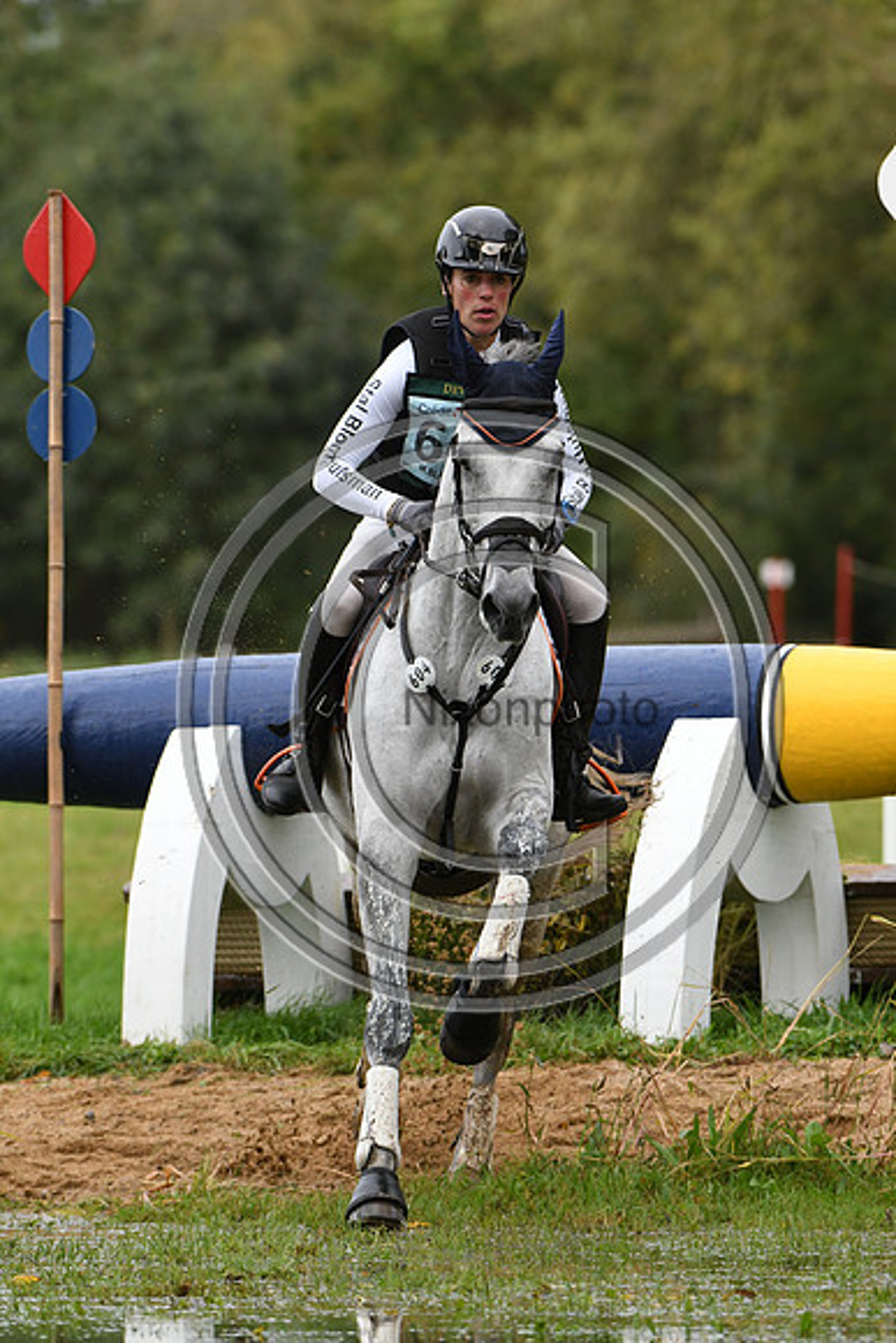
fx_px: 16789
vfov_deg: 4.6
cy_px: 672
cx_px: 448
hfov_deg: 3.1
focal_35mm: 450
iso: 1400
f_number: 5.6
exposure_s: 1/1000
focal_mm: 300
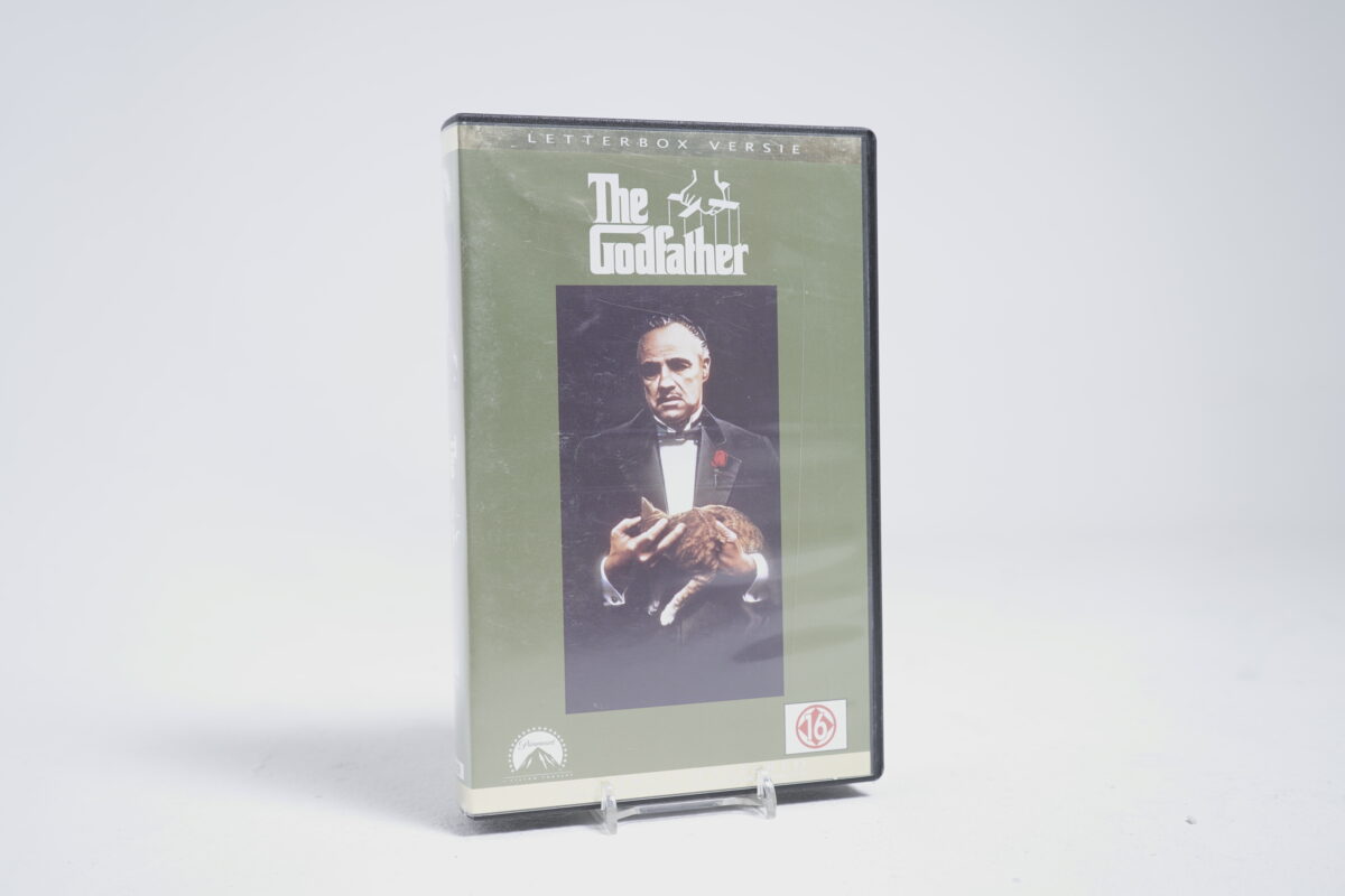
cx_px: 672
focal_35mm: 36
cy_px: 448
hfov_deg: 53.1
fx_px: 1345
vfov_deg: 36.9
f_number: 5.6
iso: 100
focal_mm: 36
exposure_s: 1/4
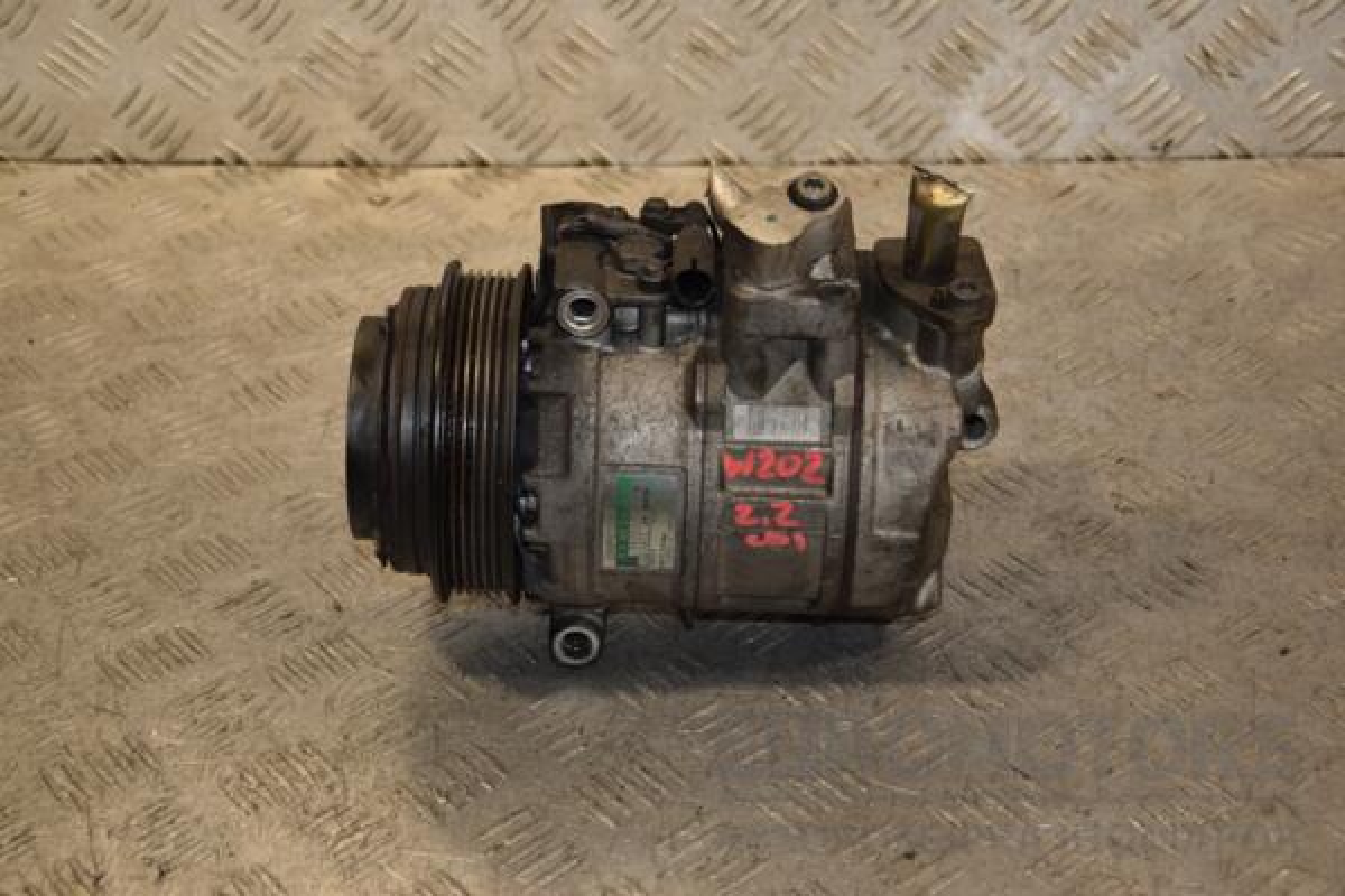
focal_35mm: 68
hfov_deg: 29.9
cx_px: 672
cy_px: 448
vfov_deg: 20.2
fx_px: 2522
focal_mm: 45
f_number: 4.8
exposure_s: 1/200
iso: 800
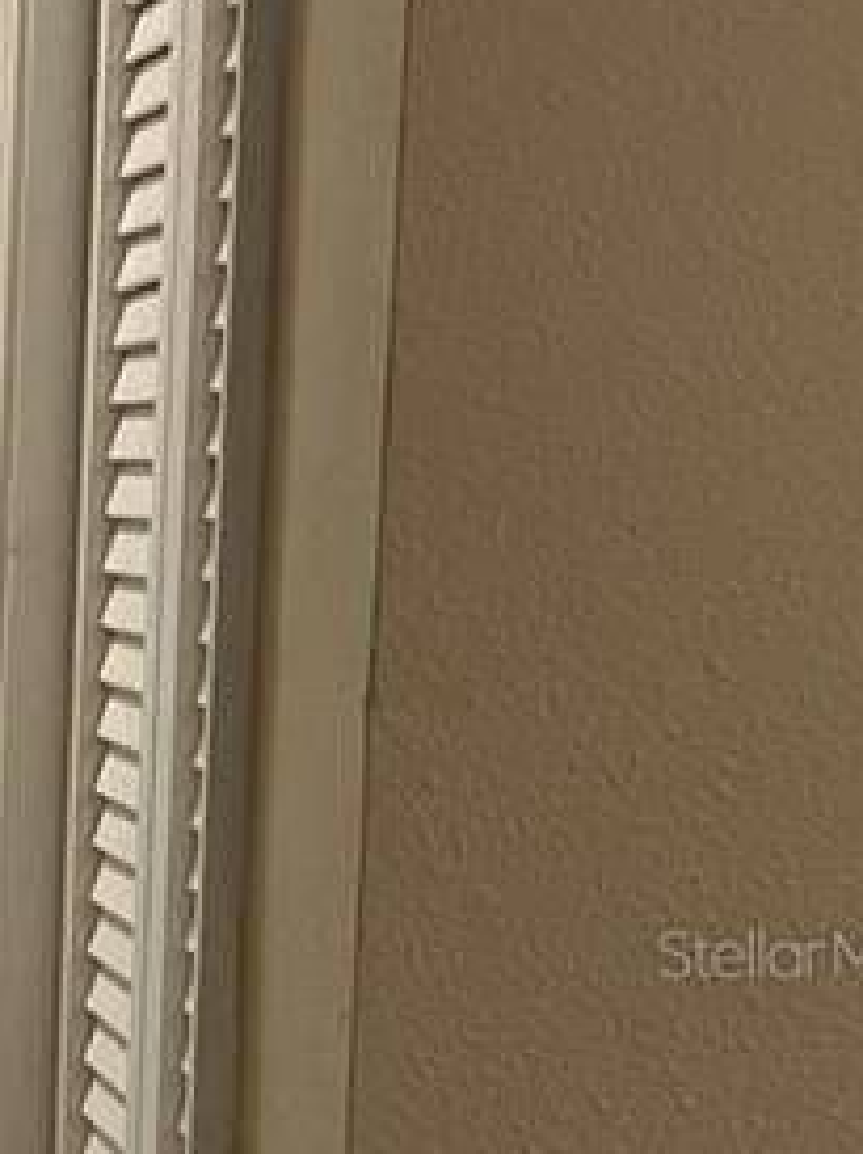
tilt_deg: -7.5
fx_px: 3795
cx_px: -939
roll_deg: -0.1
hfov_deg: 11.5
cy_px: 952
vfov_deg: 17.1
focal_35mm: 114
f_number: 1.6
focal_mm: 5.1
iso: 125
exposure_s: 1/120
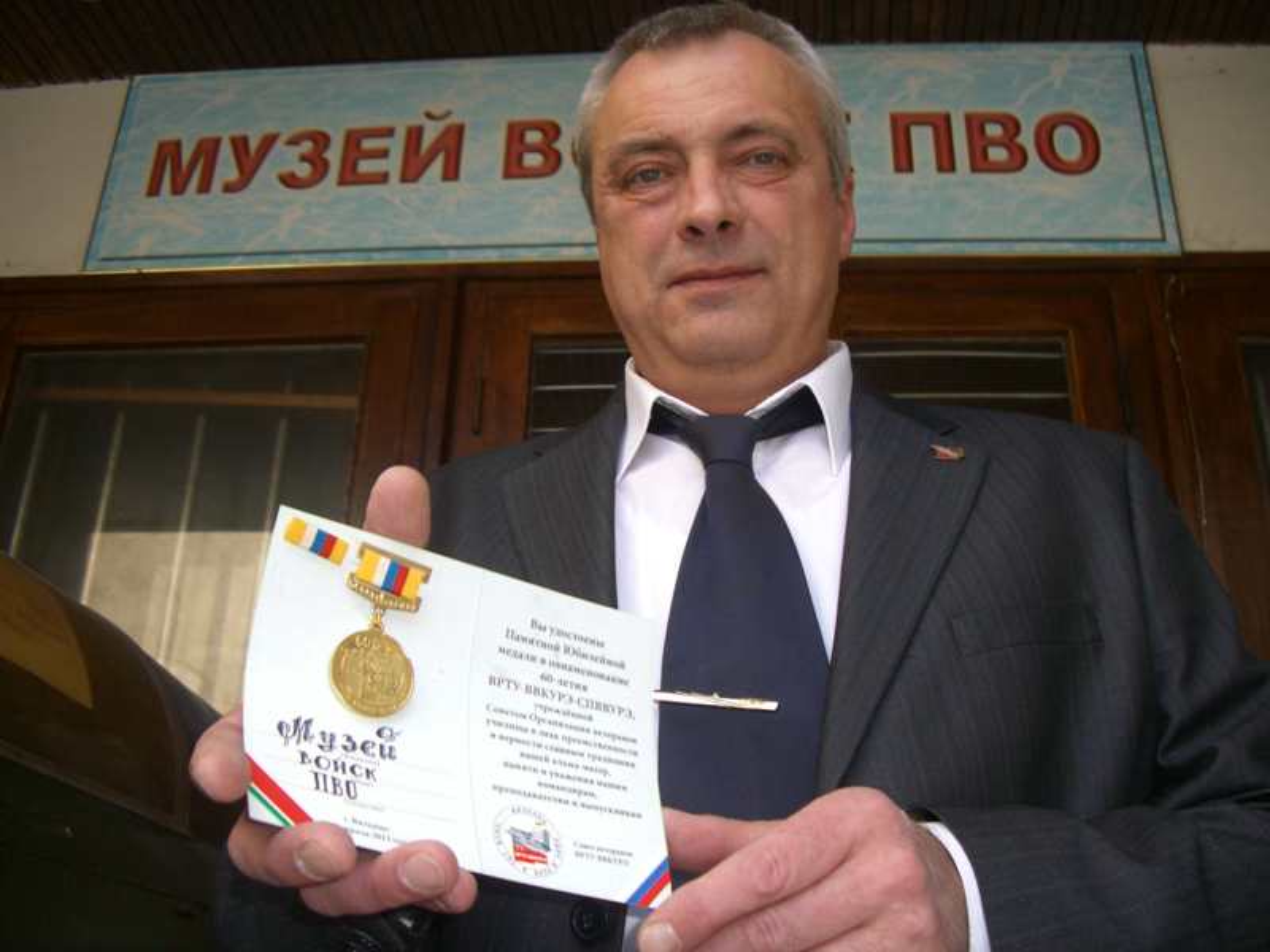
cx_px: 635
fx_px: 1394
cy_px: 476
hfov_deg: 49.0
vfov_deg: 37.7
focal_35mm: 38
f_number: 2.8
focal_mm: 7.9
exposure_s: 1/200
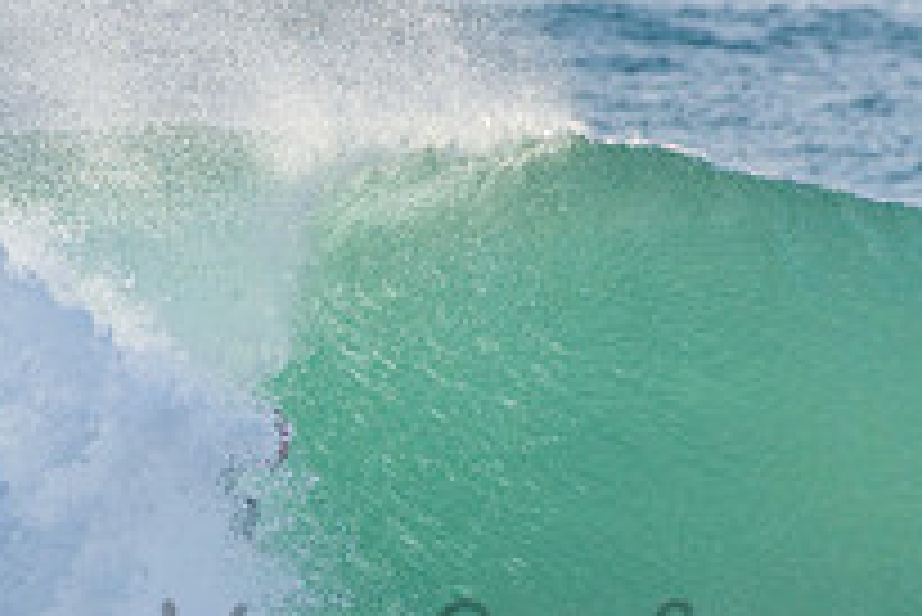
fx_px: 44311
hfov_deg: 1.2
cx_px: 547
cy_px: 657
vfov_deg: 0.8
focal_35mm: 1729
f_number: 5.6
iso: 450
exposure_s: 1/2000
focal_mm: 500
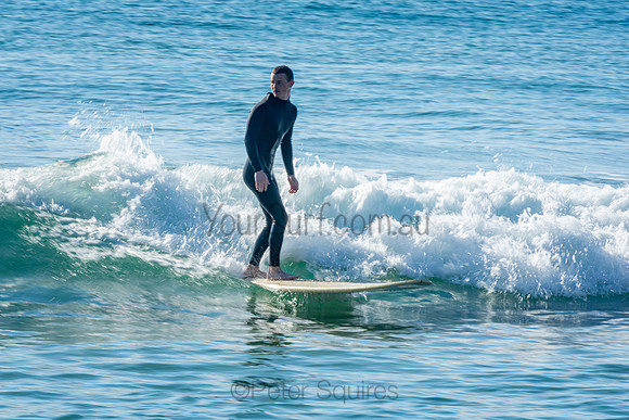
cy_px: 210
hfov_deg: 3.4
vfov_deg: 2.3
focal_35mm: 600
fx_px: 10485
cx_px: 314
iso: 100
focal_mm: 400
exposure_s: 1/50
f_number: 20
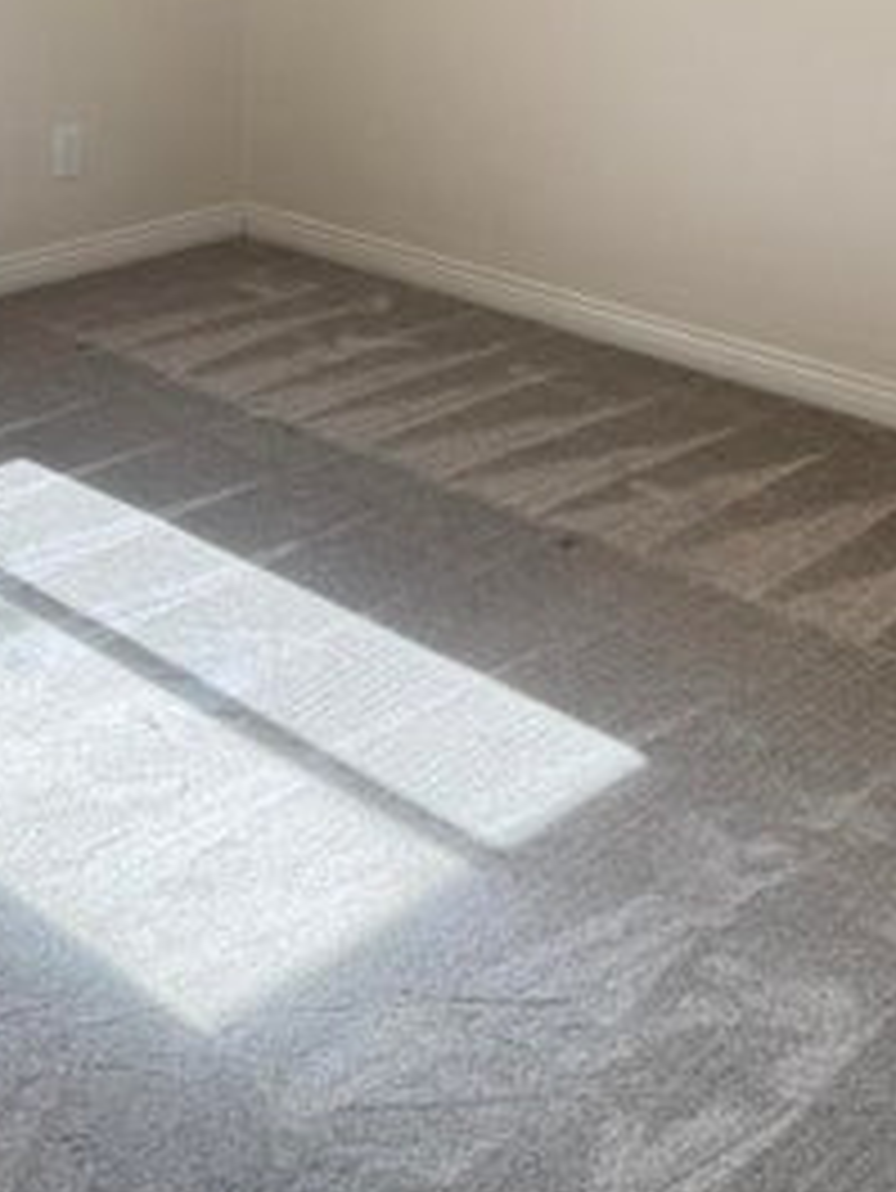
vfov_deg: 31.5
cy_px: 103
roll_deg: -0.5
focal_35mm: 58
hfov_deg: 24.9
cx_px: 185
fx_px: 2000
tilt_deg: -11.5
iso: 100
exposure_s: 1/60
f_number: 1.78
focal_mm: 6.76
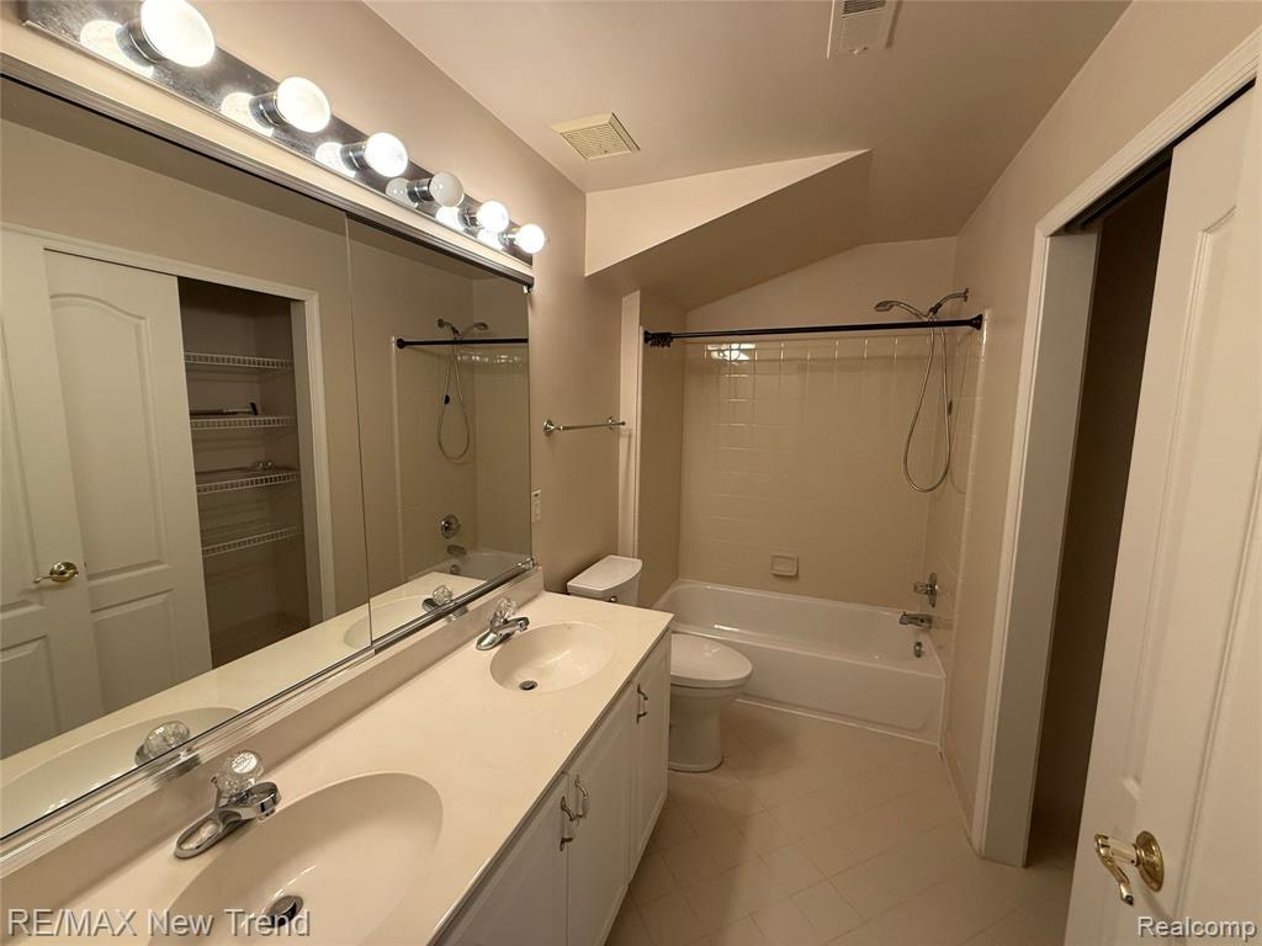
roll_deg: -0.7
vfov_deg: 85.7
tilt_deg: -7.2
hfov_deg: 102.1
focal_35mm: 14
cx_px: 631
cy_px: 473
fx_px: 510
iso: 320
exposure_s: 1/120
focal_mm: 2.22
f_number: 2.2
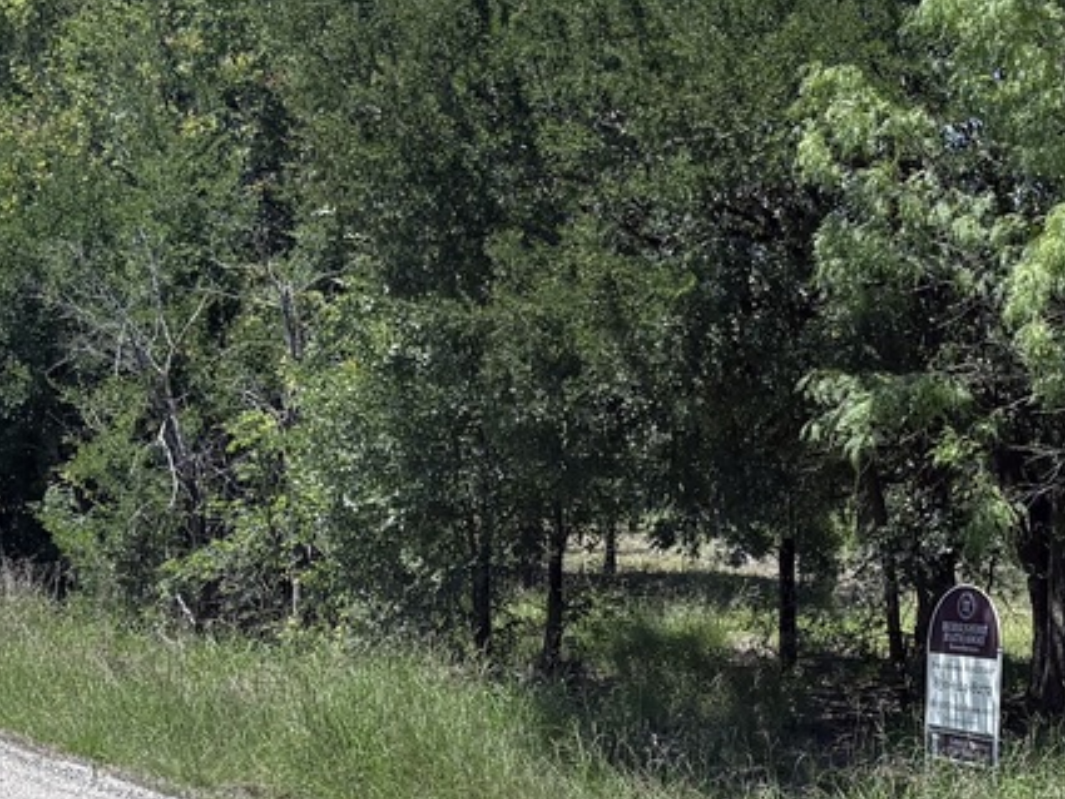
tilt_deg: +2.0
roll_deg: +0.0
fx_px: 2708
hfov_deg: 22.0
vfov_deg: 16.8
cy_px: 406
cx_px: 839
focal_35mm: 88
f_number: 1.6
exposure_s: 1/3279
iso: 50
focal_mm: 5.96
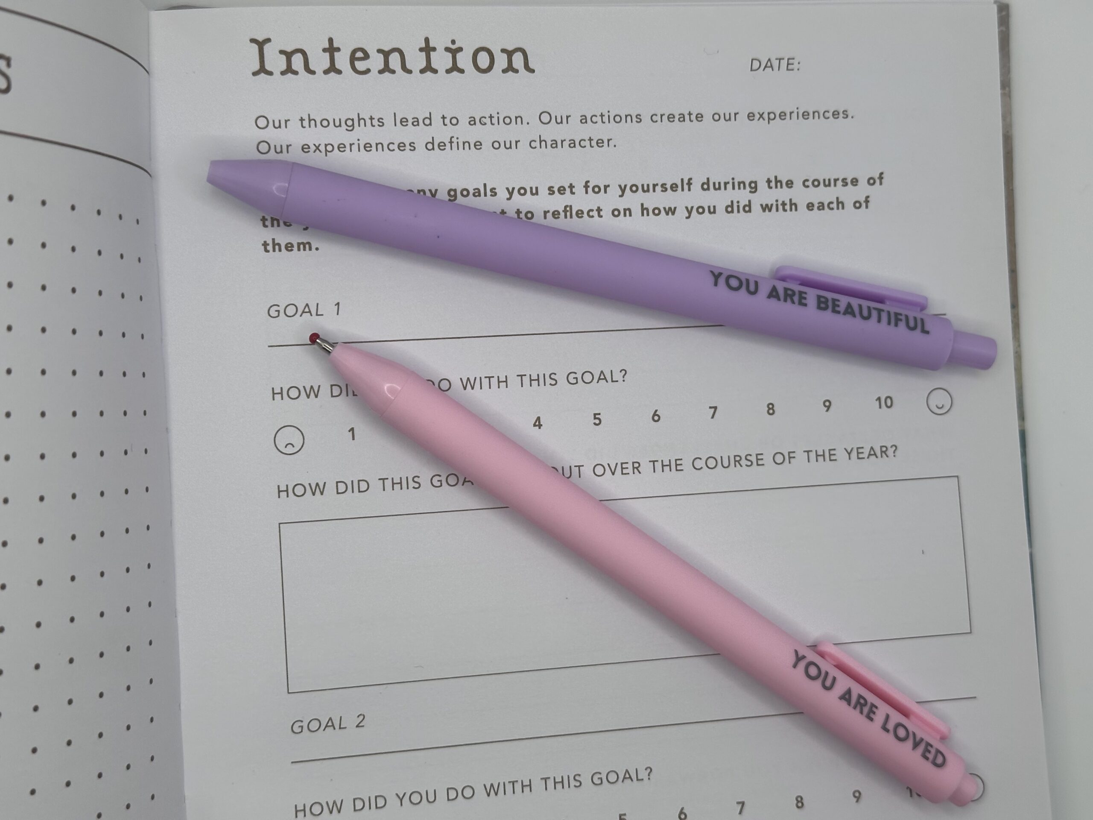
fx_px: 1516
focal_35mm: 48
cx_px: 546
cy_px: 410
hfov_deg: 39.7
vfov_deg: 30.3
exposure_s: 1/729
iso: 64
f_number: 1.78
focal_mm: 6.86
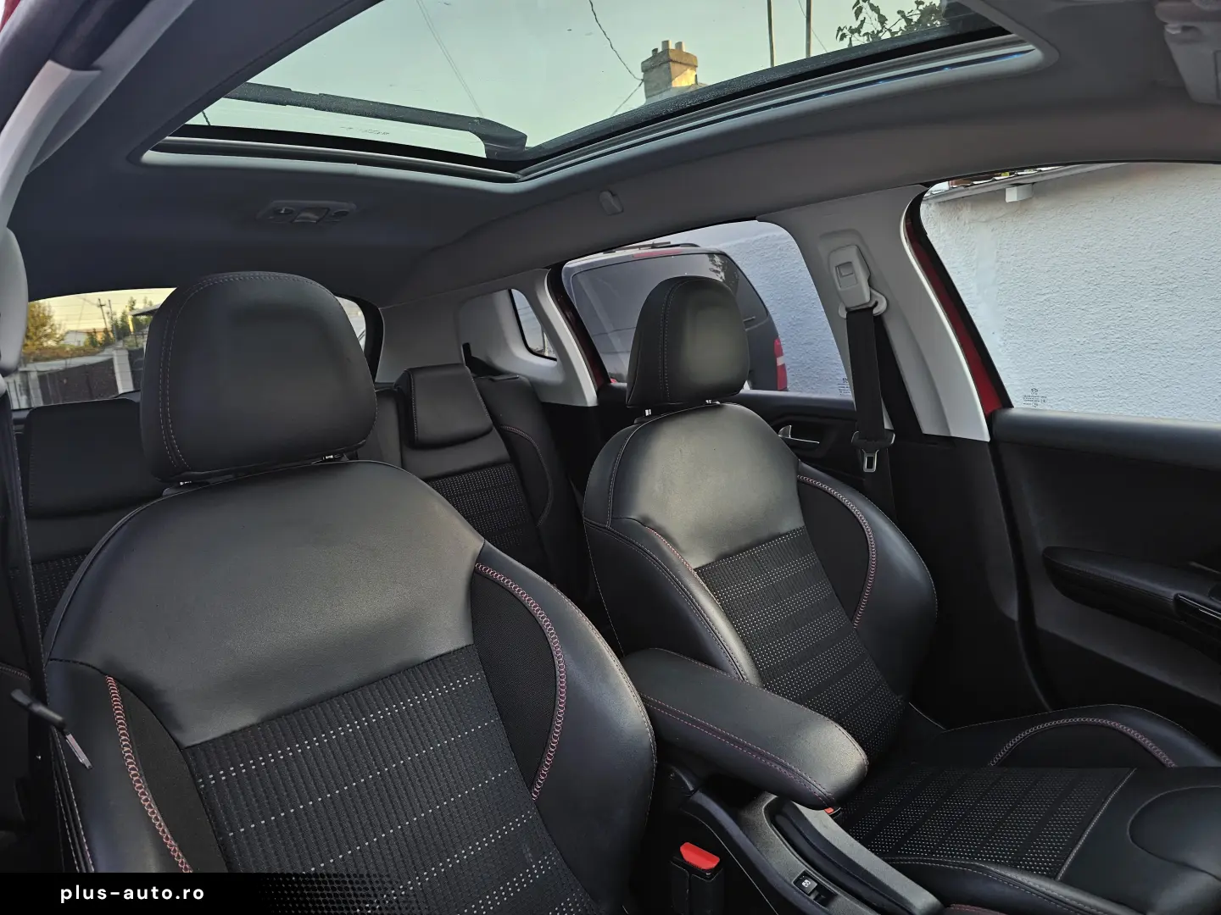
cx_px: 610
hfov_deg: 73.9
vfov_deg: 58.9
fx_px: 811
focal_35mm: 23
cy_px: 458
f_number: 1.7
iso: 40
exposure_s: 1/50
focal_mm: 6.3
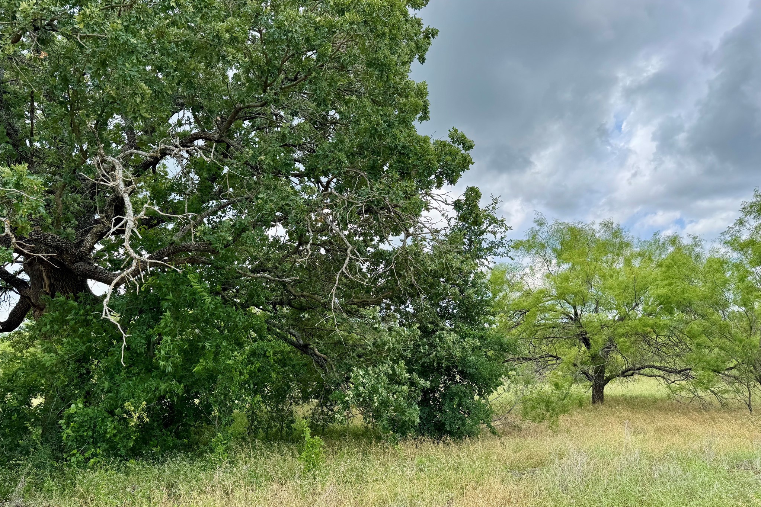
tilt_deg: +7.0
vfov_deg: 51.2
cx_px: 381
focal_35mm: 25
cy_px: 283
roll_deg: +2.0
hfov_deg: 71.5
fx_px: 528
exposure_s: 1/1560
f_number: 1.78
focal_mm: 6.76
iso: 80
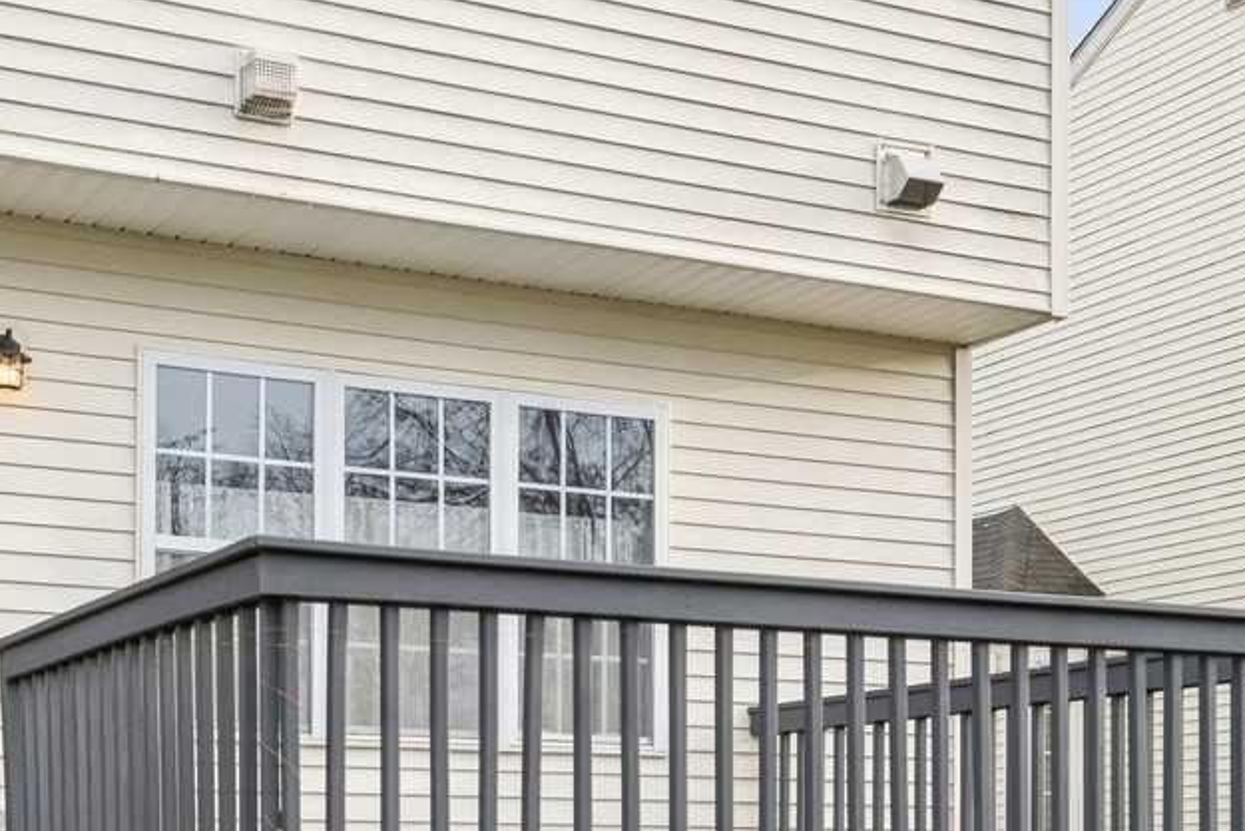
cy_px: 858
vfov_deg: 20.5
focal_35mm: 64
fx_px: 2214
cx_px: 462
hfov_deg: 31.3
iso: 200
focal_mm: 25
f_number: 8
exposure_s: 1/100
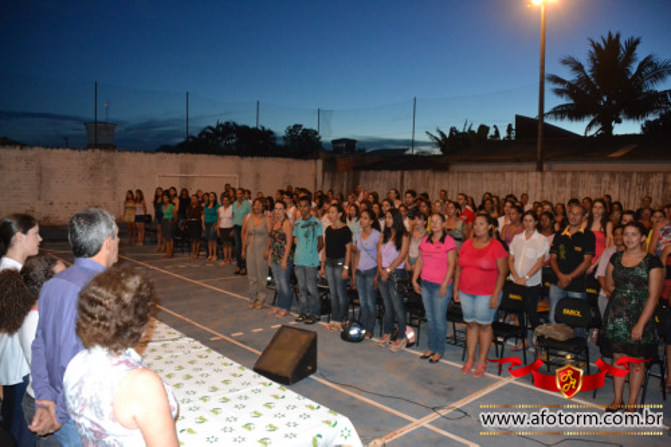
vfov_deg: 43.6
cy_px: 224
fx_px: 559
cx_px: 336
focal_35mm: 30
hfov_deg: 61.9
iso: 3200
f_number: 3.5
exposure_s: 1/60
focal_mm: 20
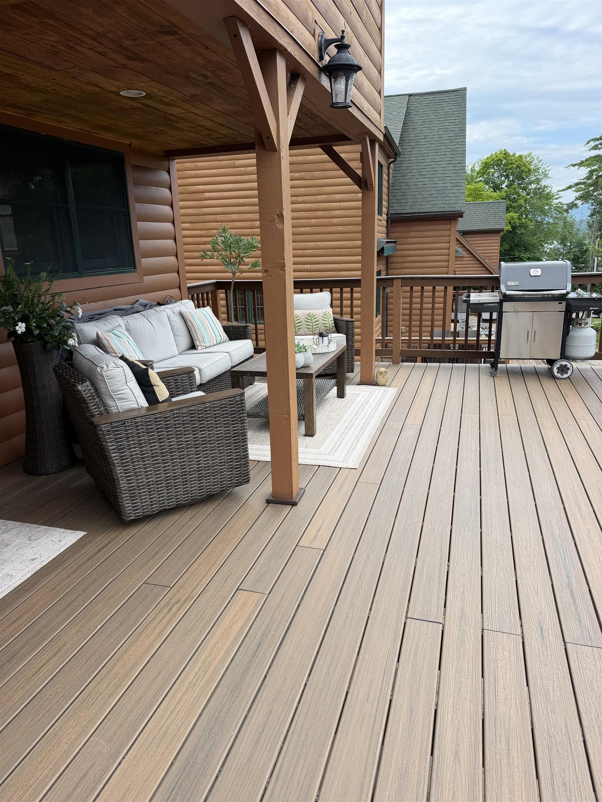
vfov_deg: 71.6
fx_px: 557
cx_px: 301
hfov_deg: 56.8
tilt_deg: -16.2
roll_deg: +1.8
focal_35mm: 24
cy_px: 401
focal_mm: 6.76
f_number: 1.78
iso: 80
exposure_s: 1/708
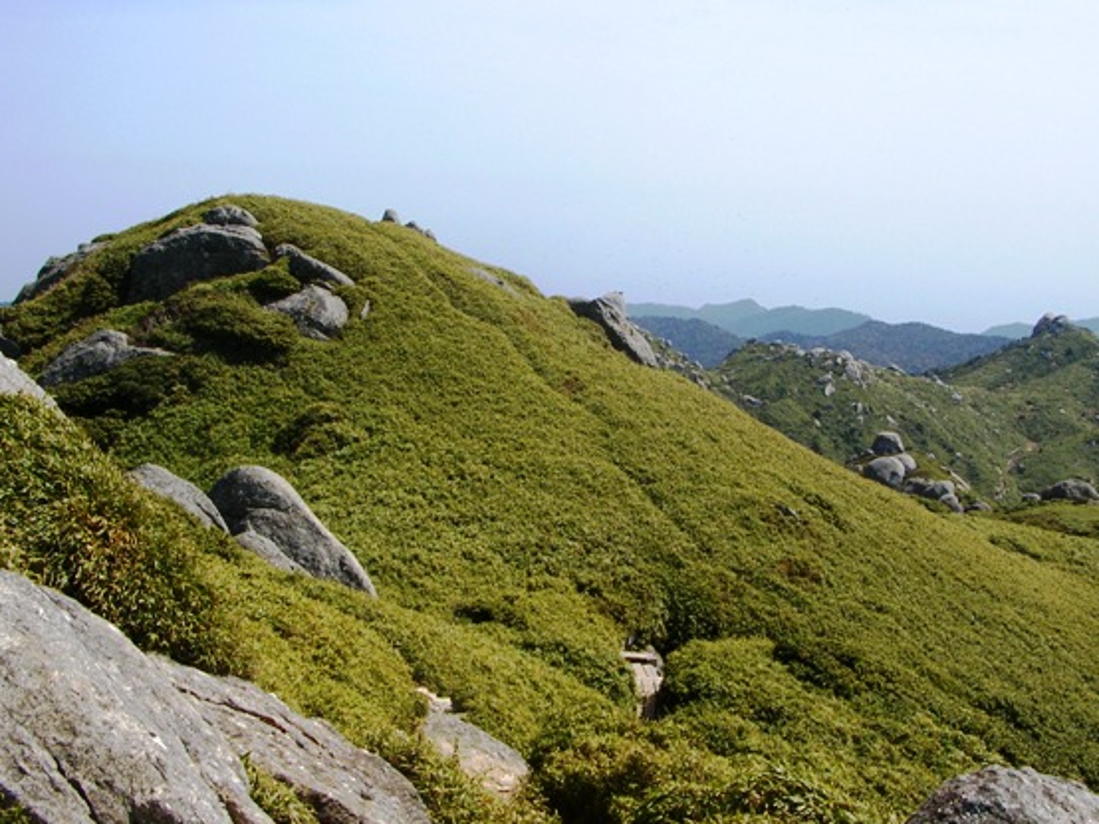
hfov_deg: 51.4
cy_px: 406
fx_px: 1142
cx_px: 542
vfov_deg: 39.6
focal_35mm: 36
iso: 50
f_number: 5.6
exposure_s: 1/310
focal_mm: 5.8
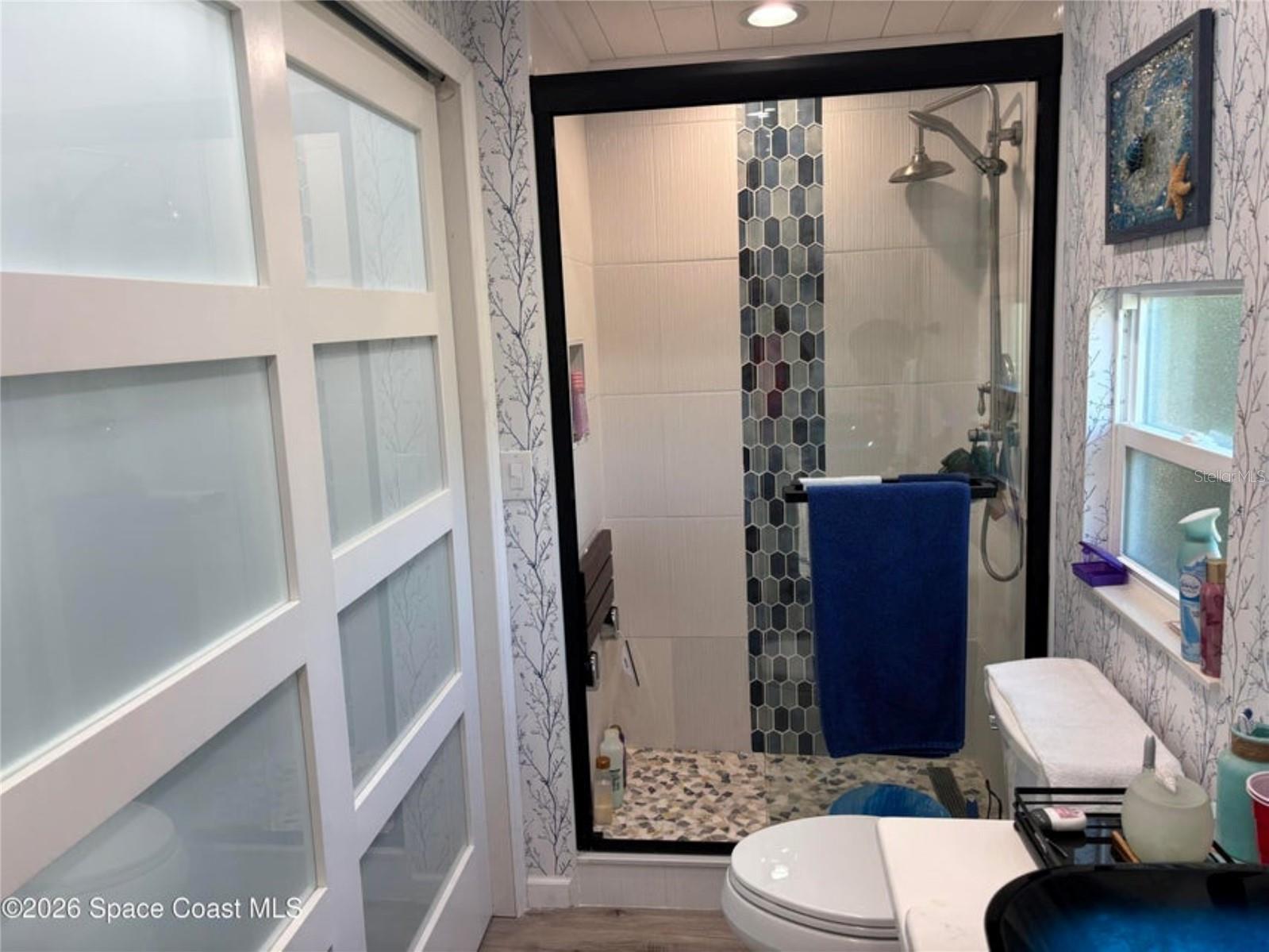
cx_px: 634
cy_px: 476
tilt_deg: -9.3
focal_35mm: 26
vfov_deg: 53.1
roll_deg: +2.3
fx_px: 953
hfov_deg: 67.3
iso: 64
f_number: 1.6
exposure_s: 1/120
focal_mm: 5.96
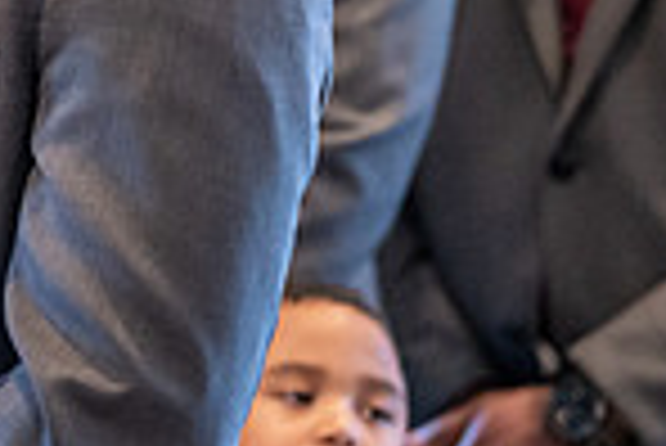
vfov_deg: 2.3
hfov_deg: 3.4
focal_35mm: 595
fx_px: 11018
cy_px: -5
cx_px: -354
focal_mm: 128
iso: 2000
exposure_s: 1/100
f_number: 2.8
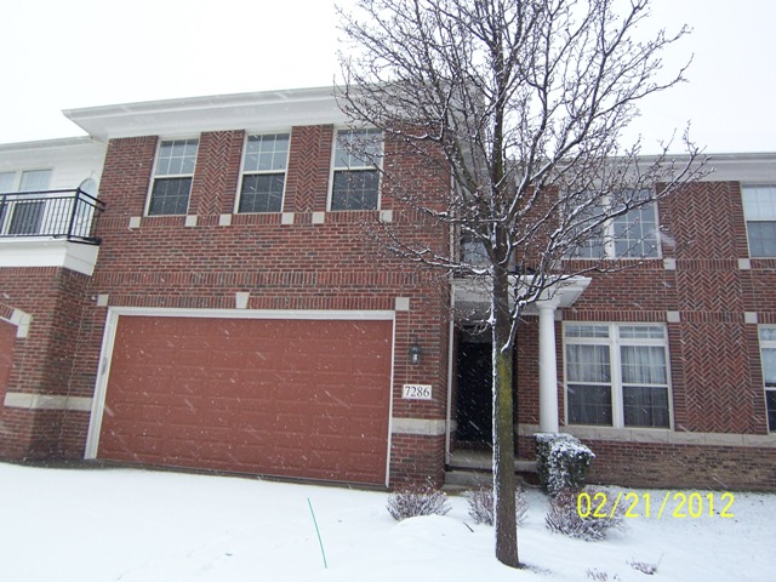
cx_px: 388
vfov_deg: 58.9
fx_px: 516
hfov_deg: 73.9
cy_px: 291
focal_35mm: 23
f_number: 2.8
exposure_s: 1/160
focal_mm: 3.8
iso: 64
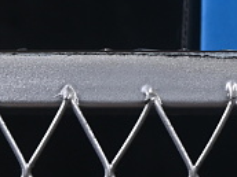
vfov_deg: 3.2
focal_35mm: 453
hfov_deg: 4.2
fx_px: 3101
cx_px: 670
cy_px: -257
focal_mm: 50
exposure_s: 1/80
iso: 160
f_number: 8
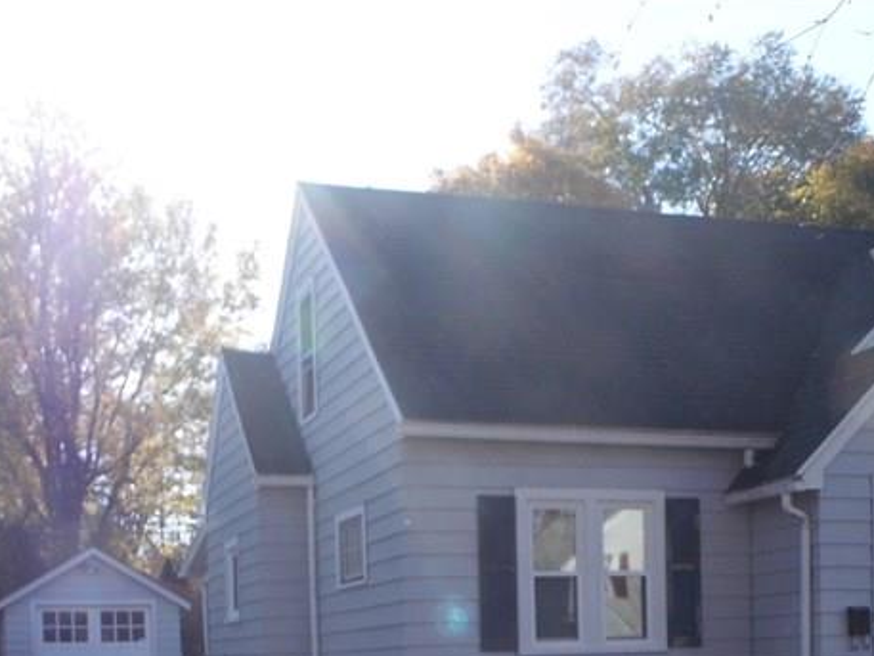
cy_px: 729
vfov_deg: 24.3
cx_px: 469
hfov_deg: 34.3
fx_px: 1414
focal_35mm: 56
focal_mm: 4.5
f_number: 3.1
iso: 100
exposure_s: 1/1000
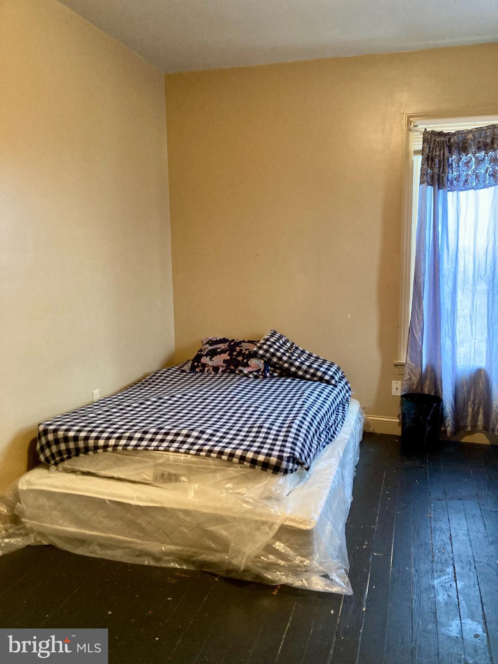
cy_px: 332
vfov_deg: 63.4
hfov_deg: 49.7
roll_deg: +0.6
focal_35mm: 28
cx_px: 249
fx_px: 537
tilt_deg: -7.3
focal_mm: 3.99
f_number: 1.8
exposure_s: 1/30
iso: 400
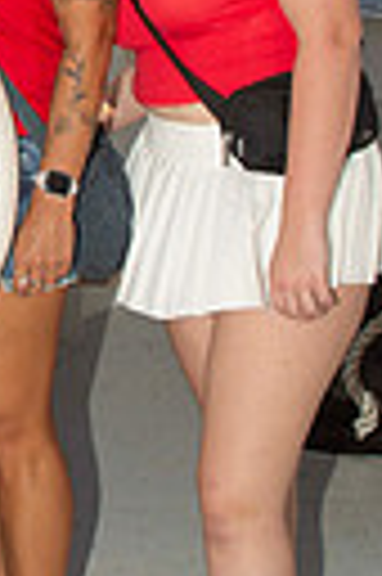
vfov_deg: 21.0
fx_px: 1516
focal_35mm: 95
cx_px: -151
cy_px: 50
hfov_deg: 13.7
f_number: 10
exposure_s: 1/200
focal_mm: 18
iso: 100
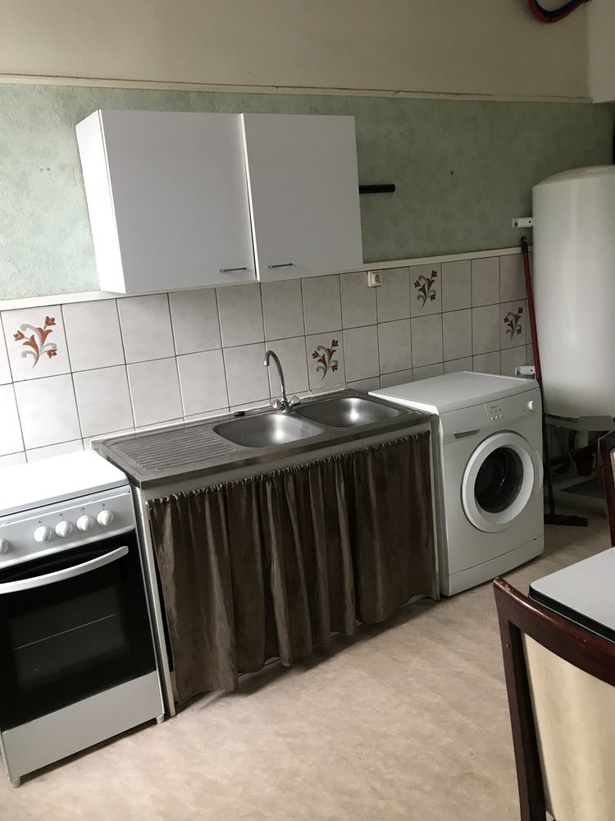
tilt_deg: -12.7
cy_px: 410
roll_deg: +4.9
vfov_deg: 63.4
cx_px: 308
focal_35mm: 28
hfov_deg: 49.7
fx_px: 663
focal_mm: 3.99
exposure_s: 1/17
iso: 40
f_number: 1.8
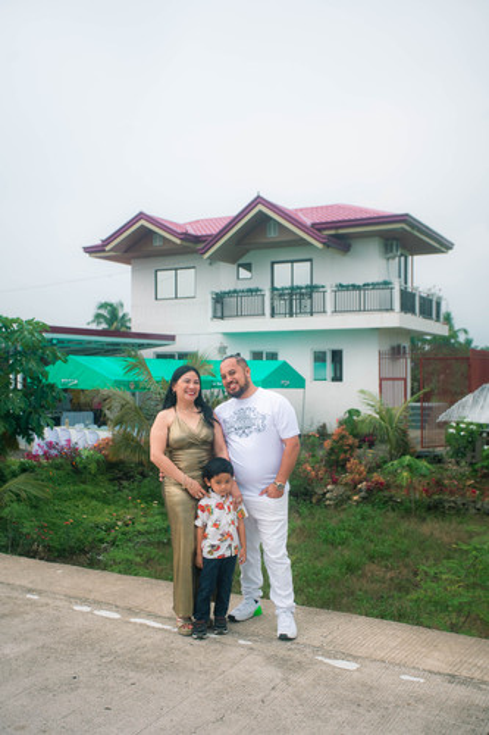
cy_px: 368
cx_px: 244
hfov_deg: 33.4
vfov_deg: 48.5
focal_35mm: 40
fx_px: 816
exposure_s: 1/1000
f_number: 4
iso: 640
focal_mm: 40
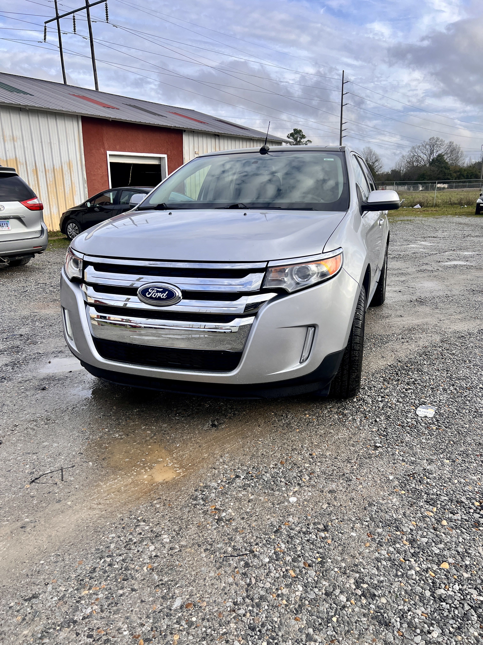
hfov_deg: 53.1
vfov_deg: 67.3
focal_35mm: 26
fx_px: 484
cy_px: 322
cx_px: 242
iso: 50
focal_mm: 5.7
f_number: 1.5
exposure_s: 1/1669
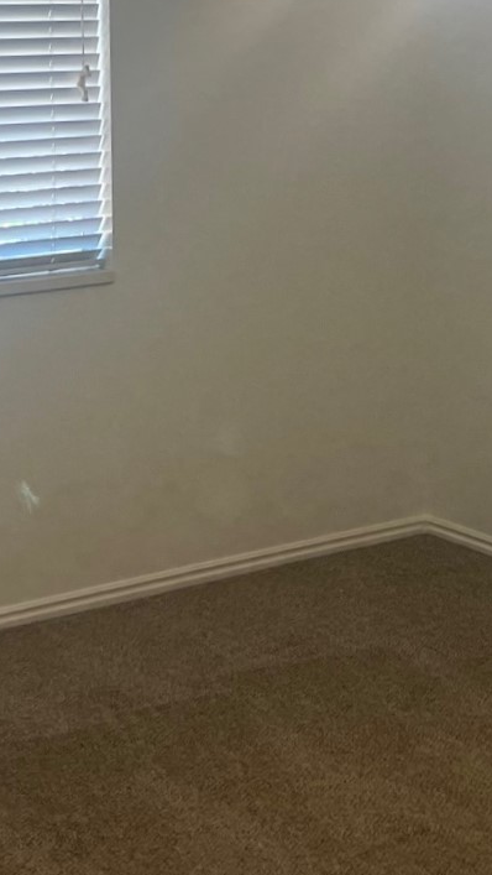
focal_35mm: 78
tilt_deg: -1.3
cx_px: 384
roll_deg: -0.9
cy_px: 95
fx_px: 1808
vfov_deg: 26.3
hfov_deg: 15.4
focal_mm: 5.7
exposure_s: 1/148
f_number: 1.5
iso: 64
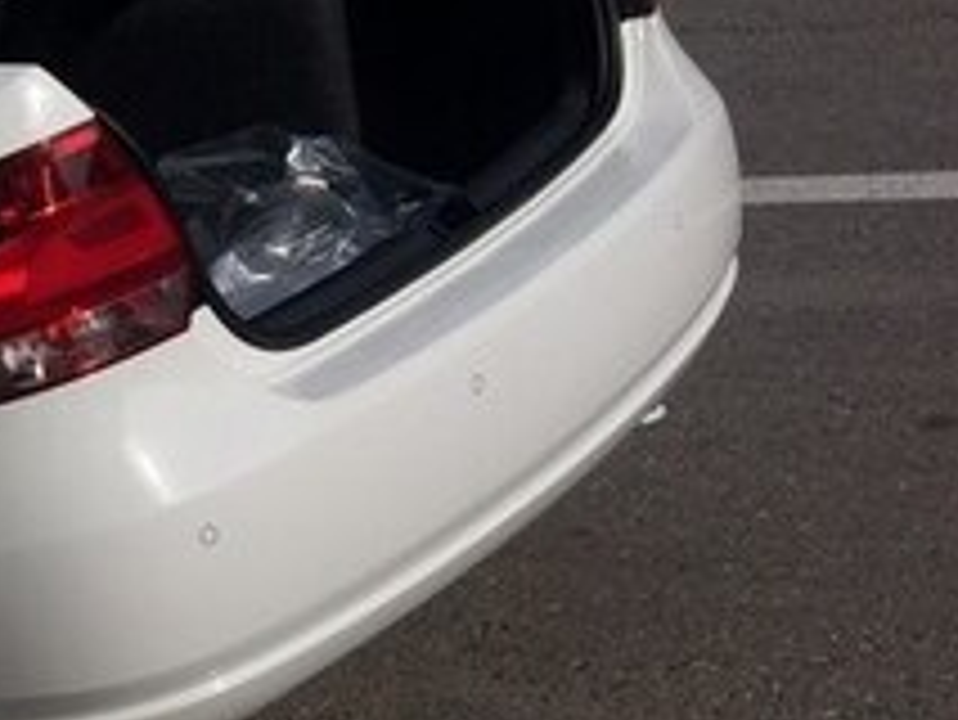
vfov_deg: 16.3
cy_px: 160
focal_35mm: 90
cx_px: -495
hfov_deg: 19.0
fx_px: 2492
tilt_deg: -10.9
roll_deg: +15.6
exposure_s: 1/4566
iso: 32
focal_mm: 4.15
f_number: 2.2
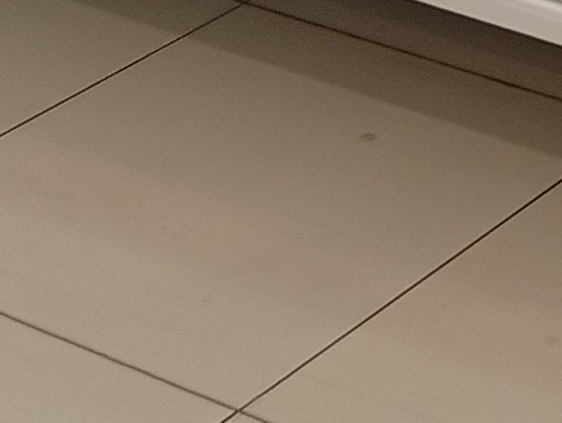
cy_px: -524
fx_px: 2812
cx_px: 1061
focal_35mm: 173
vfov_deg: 8.1
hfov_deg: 10.6
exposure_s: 1/60
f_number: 1.8
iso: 137
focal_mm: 3.98
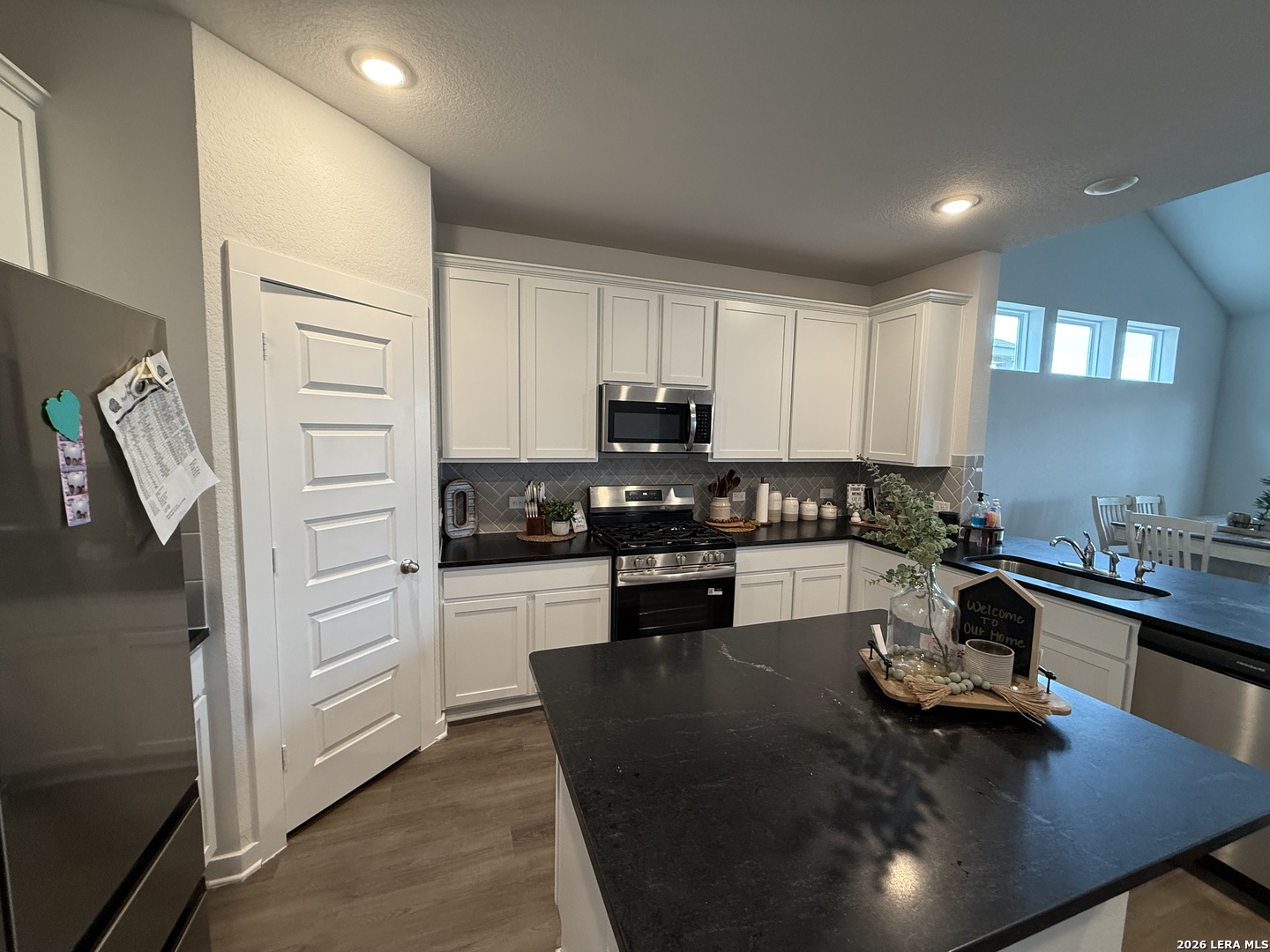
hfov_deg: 102.1
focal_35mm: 14
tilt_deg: -4.5
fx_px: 514
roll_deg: -0.7
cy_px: 476
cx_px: 635
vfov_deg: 85.7
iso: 200
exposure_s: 1/60
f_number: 2.2
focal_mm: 2.22
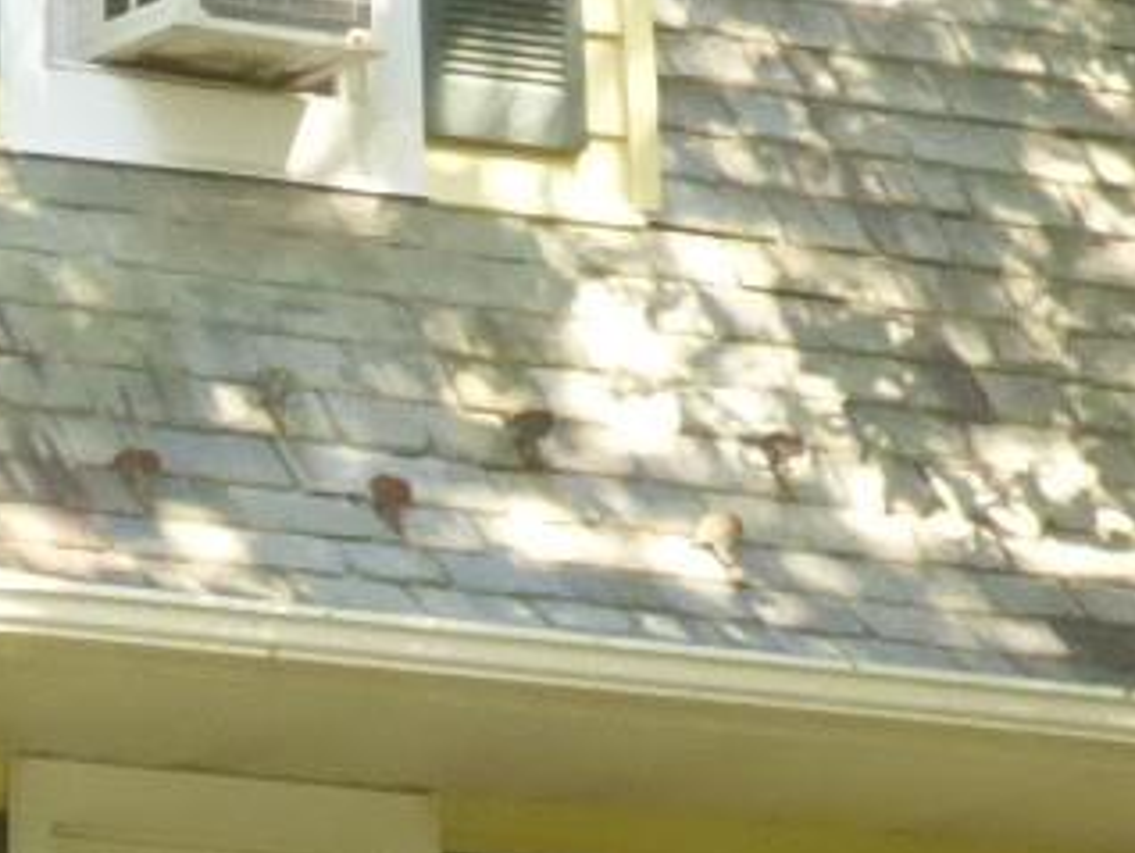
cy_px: 878
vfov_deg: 4.8
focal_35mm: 309
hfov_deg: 6.4
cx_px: 400
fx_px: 10139
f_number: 6.3
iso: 400
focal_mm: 8.68
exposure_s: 1/125
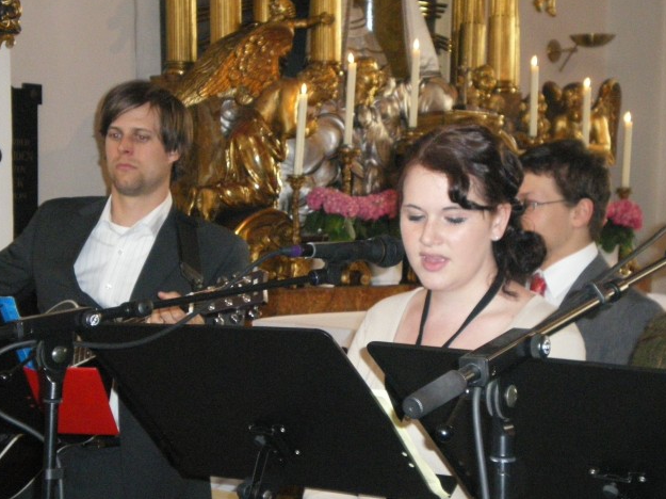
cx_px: 338
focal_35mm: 78
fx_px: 1500
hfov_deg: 25.0
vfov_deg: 18.9
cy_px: 255
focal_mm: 11.3
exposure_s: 1/60
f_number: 4.4
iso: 800
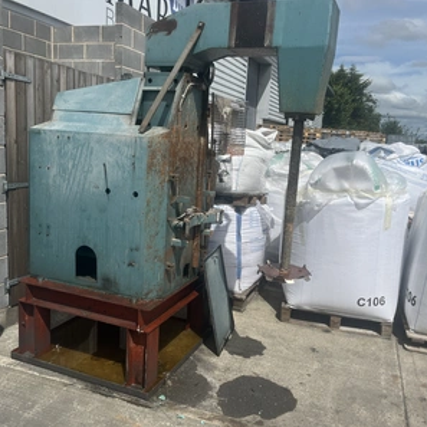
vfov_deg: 52.5
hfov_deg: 52.5
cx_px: 207
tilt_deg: -8.4
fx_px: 433
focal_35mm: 31
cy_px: 214
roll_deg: -2.5
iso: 50
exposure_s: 1/7353
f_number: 1.6
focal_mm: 5.1
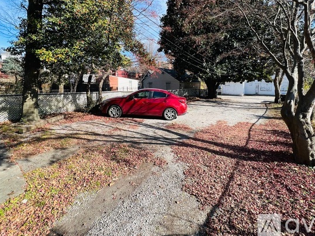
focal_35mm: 16
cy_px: 92
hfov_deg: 94.5
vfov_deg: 77.0
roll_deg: -0.3
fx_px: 146
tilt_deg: -3.6
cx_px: 158
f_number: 1.8
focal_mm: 1.57
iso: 32
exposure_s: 1/550
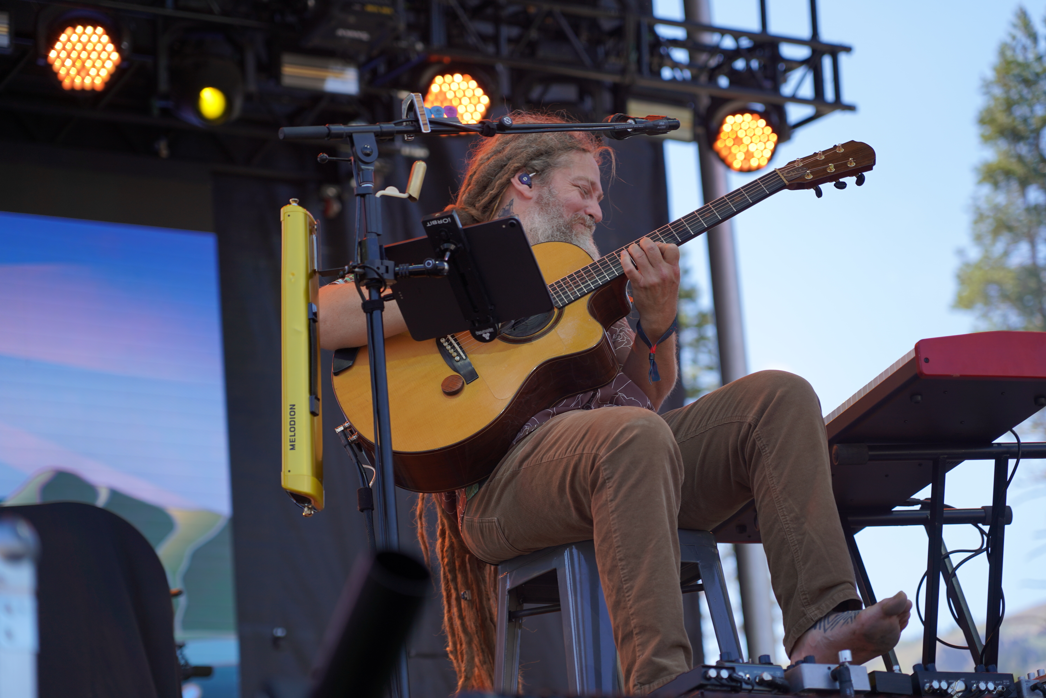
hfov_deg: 19.5
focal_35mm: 105
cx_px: 523
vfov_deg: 13.0
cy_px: 349
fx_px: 3051
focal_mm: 105
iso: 100
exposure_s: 1/250
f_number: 4
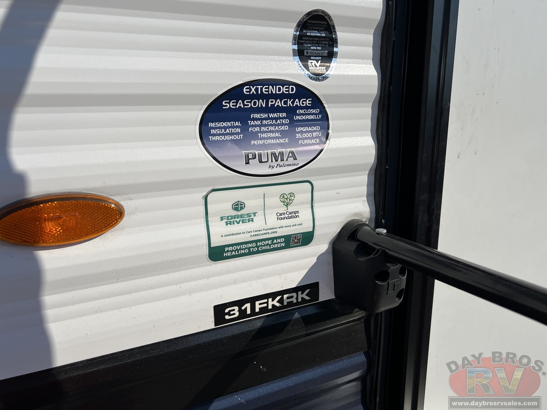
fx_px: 411
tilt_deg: -15.2
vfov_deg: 53.1
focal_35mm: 26
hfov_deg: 67.3
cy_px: 205
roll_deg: -2.0
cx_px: 274
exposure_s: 1/11364
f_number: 1.5
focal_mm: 5.7
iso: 50
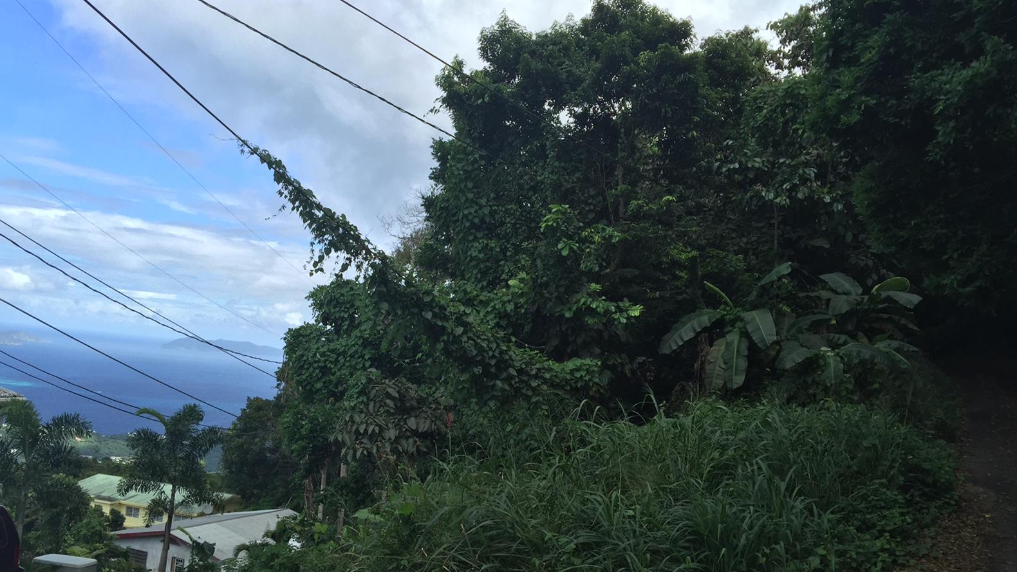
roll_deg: -7.0
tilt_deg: +1.6
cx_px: 509
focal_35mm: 32
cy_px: 360
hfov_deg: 61.0
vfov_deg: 36.5
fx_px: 863
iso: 32
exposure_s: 1/1319
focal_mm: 4.15
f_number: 2.2
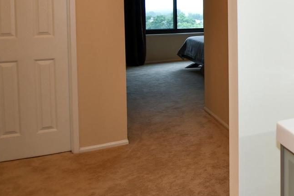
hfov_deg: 42.0
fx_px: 327
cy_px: 27
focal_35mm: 40
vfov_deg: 32.1
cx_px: 294
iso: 220
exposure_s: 1/60
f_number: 4
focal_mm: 12
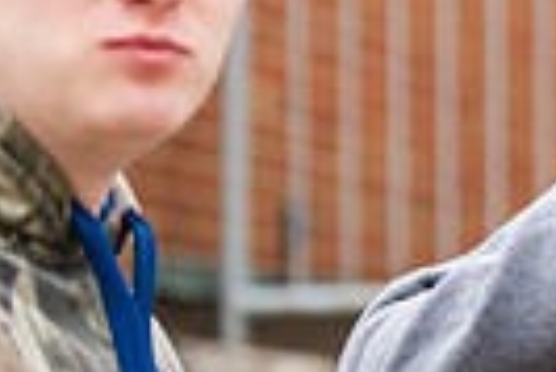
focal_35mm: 339
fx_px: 5241
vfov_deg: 4.1
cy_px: 127
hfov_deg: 6.0
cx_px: 962
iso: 160
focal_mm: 78
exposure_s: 1/800
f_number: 3.2
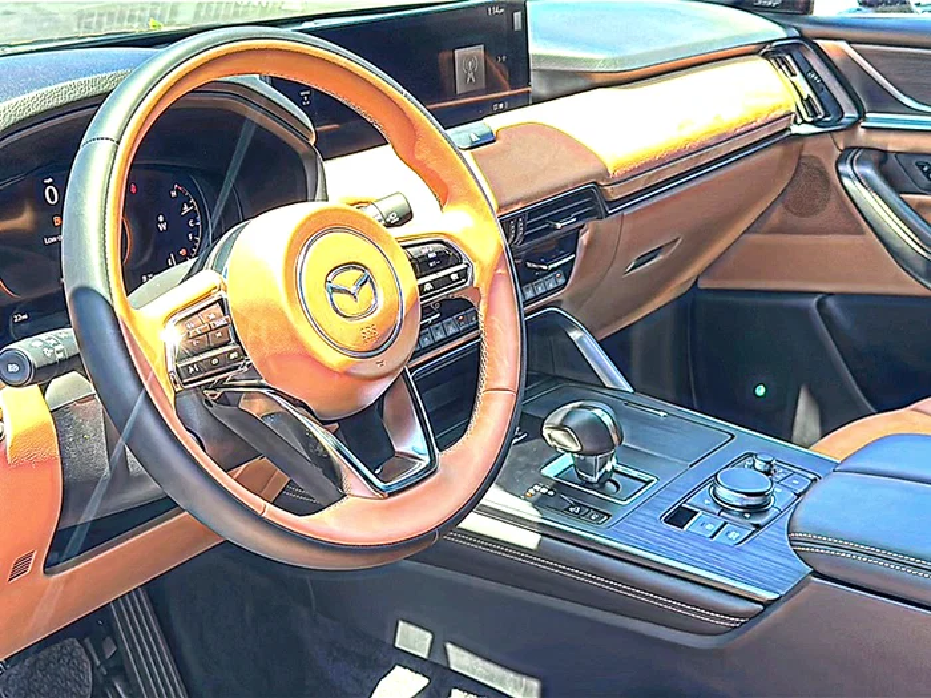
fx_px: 1076
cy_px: 349
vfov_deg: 36.0
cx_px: 466
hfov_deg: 46.8
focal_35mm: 40
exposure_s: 1/335
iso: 100
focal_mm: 6.86
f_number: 1.78
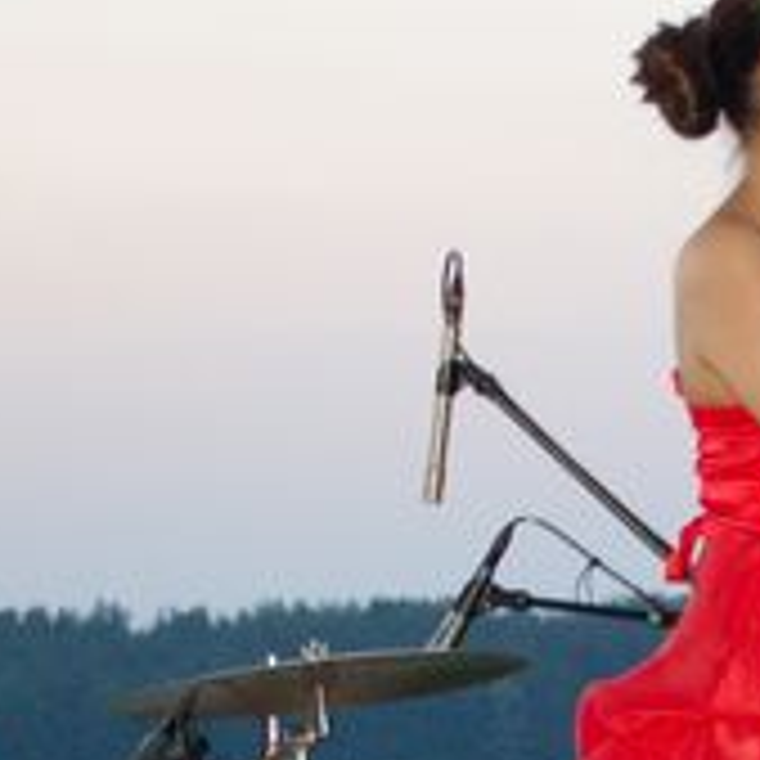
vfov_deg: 6.9
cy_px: 830
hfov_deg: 6.9
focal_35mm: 253
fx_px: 6284
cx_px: 971
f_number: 5.3
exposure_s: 1/60
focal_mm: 42
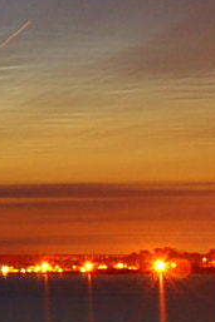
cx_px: -1059
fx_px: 2359
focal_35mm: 263
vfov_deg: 7.8
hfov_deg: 4.2
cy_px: 142
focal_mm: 22
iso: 100
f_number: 5.6
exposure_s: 215
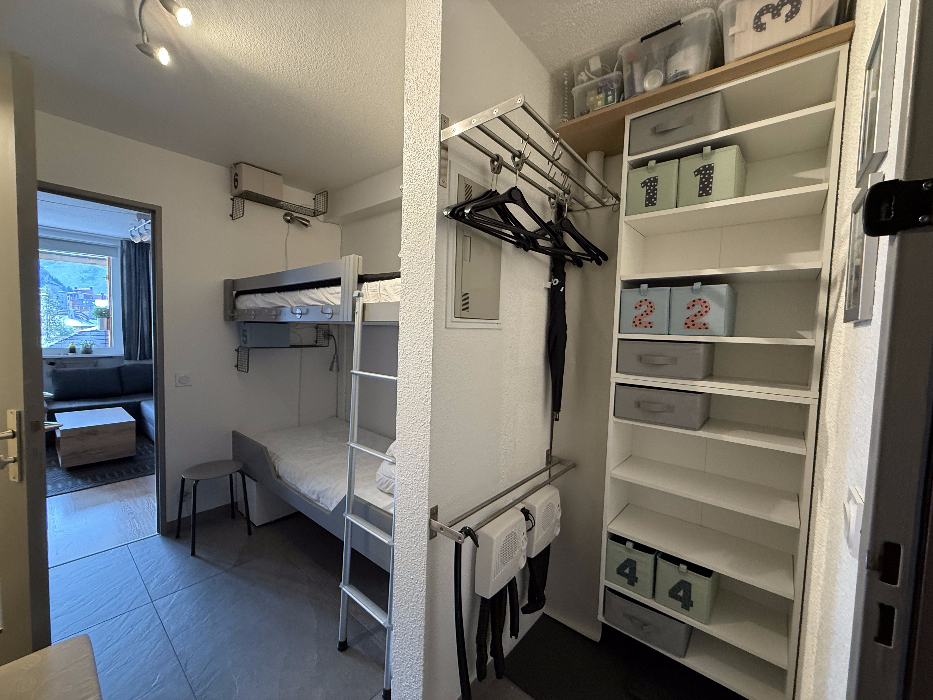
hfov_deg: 102.1
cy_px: 350
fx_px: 377
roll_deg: -1.7
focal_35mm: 14
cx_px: 466
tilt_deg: -3.5
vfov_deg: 85.7
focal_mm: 2.22
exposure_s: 1/50
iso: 250
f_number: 2.2
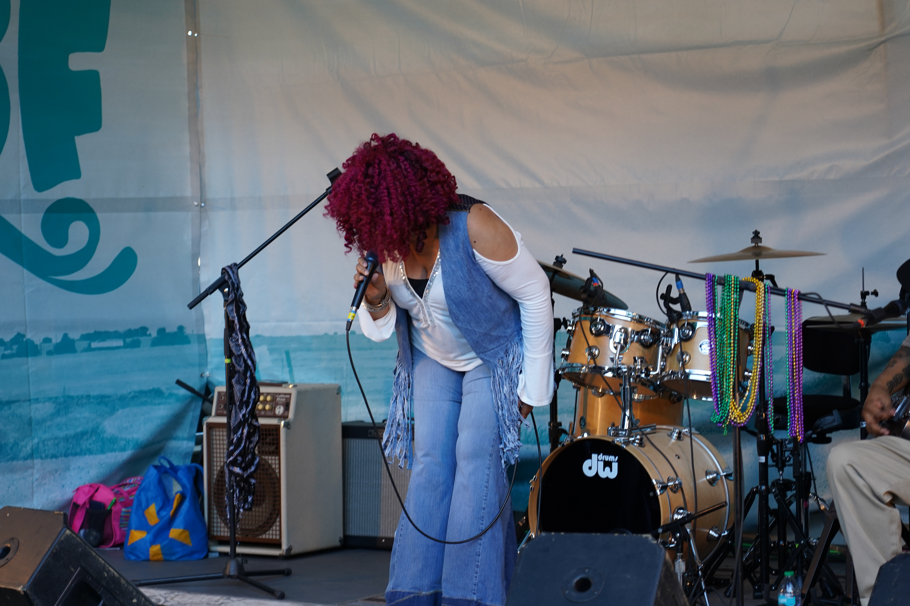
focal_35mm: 105
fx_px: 2654
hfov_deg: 19.5
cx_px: 455
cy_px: 303
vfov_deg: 13.0
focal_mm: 105
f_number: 4
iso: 500
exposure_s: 1/160
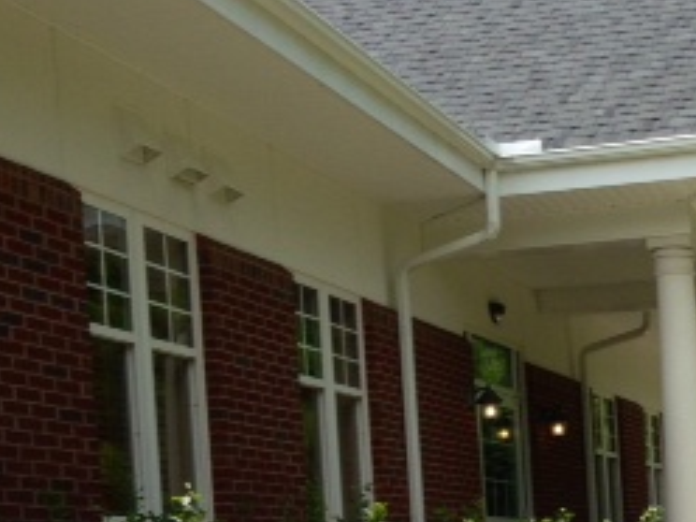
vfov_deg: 16.9
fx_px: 1709
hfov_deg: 21.9
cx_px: 755
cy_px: 536
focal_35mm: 85
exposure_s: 1/1290
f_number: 2.4
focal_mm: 4.13
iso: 64
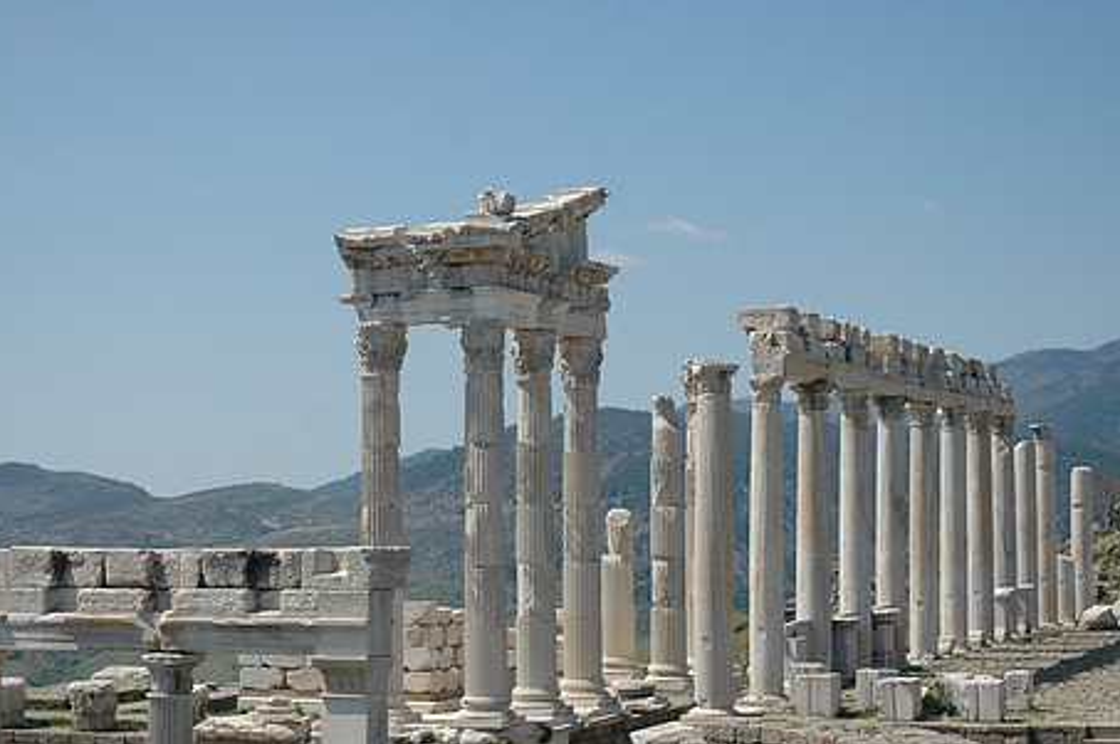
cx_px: 574
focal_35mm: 73
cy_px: 454
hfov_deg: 27.7
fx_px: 2269
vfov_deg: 18.6
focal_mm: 38
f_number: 5
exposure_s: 1/1250
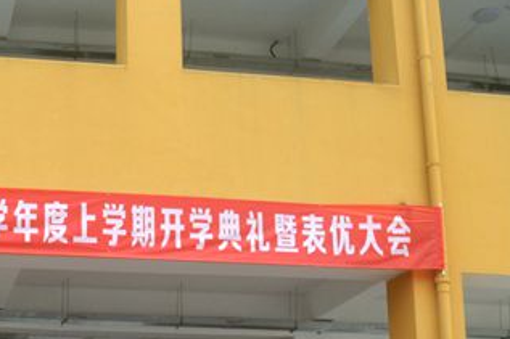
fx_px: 963
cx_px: 10
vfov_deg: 18.9
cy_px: 409
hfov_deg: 28.0
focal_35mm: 68
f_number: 5.6
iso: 100
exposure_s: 1/125
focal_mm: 18
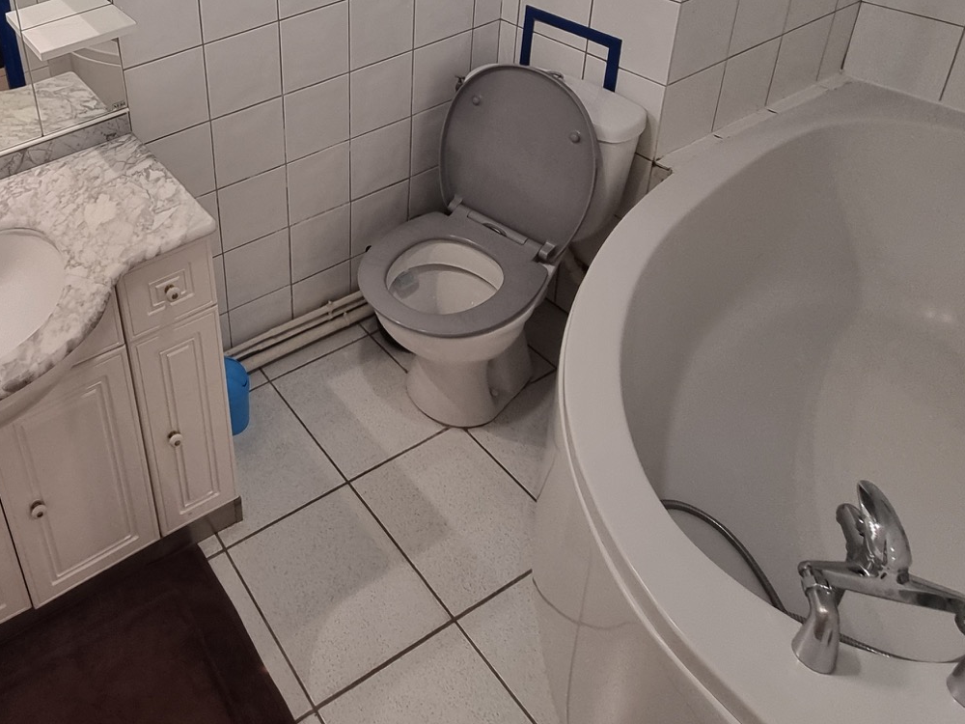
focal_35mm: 26
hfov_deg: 59.0
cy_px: 27
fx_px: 725
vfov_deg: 46.0
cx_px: 125
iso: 200
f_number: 2.2
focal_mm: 2.2
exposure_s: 1/50
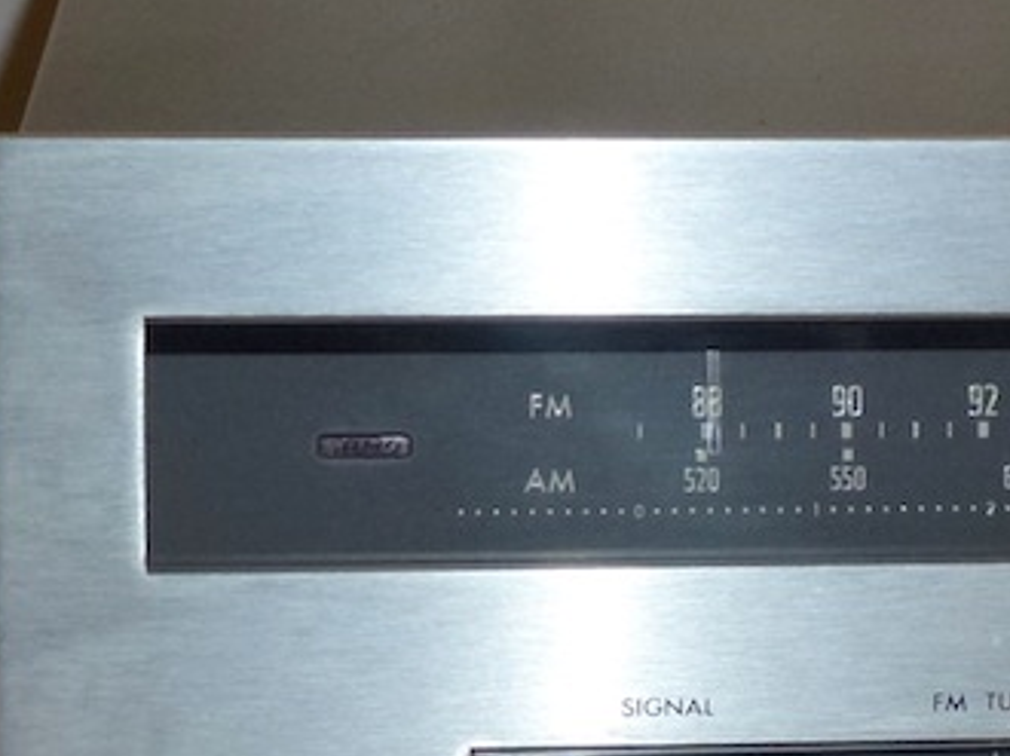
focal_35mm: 177
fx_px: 5161
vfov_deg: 8.3
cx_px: 1356
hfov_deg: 10.9
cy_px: 70
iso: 160
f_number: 4.4
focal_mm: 10.1
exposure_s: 1/60
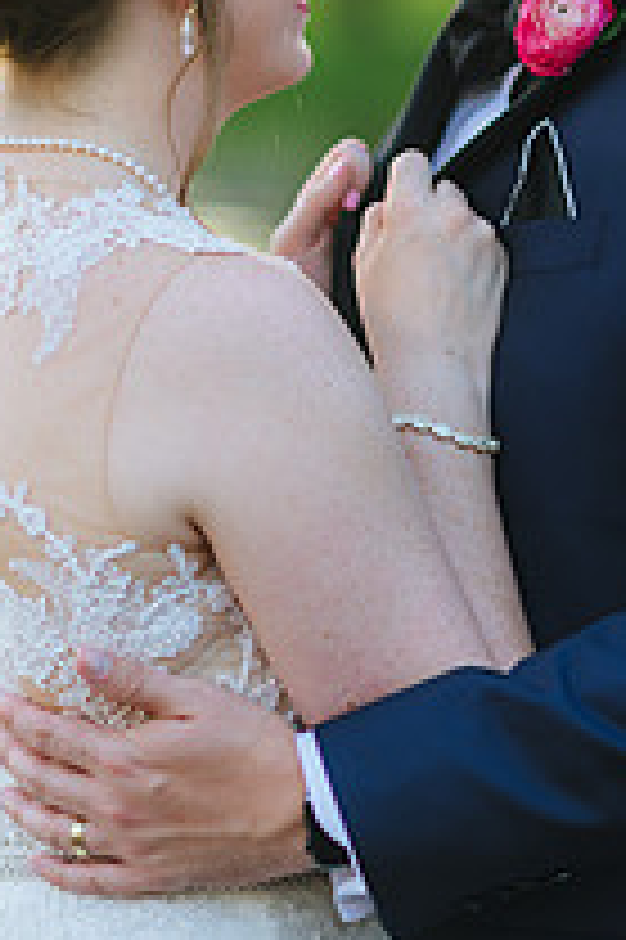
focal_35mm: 183
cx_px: 428
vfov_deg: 11.2
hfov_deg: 7.5
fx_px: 4781
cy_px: 355
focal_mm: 85
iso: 100
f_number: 2
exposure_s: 1/160
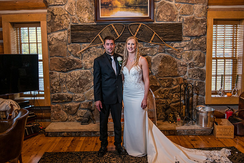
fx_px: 230
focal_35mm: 34
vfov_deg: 39.0
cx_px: 117
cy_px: 76
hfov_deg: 56.0
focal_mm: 31
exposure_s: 1/80
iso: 400
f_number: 2.8
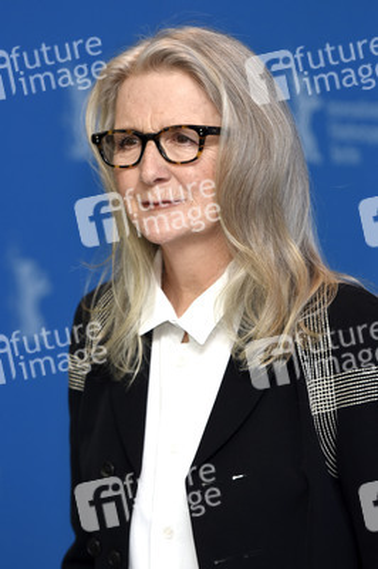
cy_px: 284
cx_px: 189
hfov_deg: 5.4
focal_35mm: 255
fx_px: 4023
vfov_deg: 8.1
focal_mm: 170
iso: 640
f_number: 3.5
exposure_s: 1/320
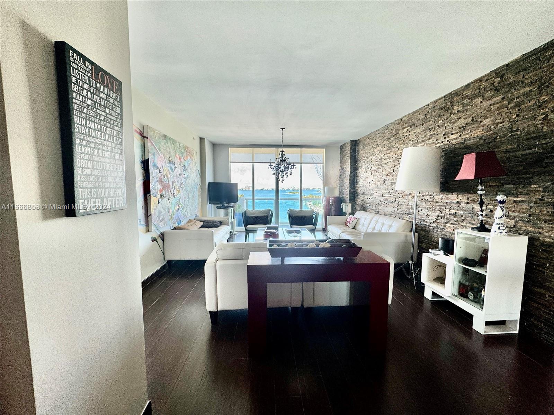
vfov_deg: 85.7
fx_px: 224
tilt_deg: -5.6
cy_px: 208
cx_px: 277
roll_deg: +0.0
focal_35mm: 14
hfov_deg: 102.1
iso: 80
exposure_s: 1/120
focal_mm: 2.22
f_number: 2.2
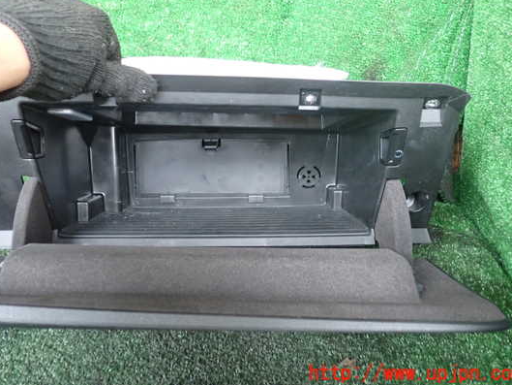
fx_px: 503
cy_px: 168
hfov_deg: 53.9
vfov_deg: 41.7
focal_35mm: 34
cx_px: 237
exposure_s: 1/30
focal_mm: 5.4
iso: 640
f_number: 2.3
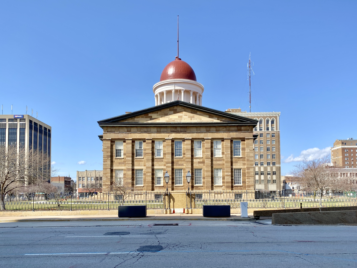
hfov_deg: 67.3
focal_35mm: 26
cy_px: 134
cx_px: 178
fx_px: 268
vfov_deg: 53.1
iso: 32
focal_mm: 4.25
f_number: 1.8
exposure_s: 1/2358
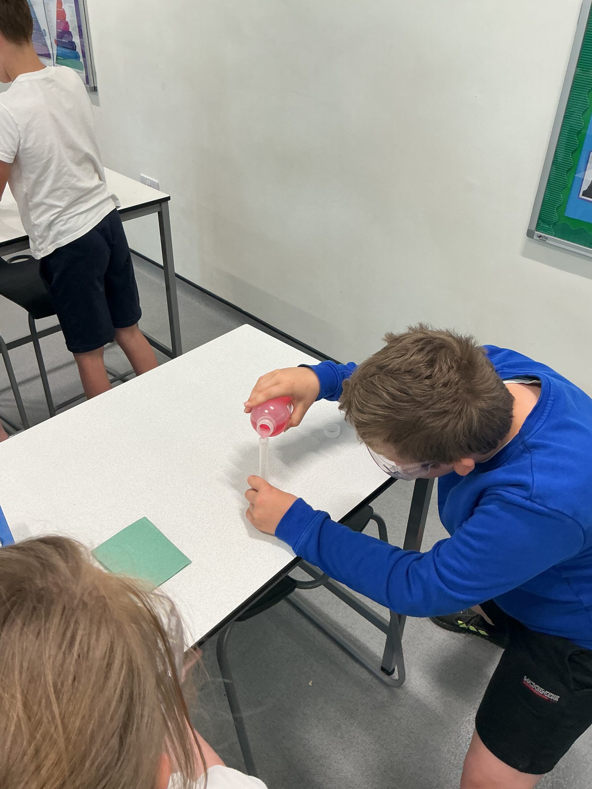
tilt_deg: -36.3
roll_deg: -2.6
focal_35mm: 29
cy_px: 394
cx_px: 296
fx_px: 661
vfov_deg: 61.7
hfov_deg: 48.2
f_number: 1.8
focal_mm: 3
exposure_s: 1/100
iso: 64
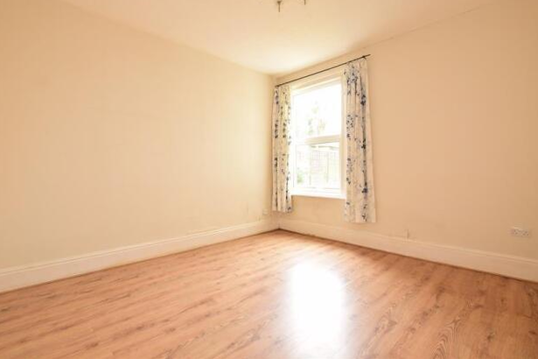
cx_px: 269
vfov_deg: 73.7
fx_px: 239
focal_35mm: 16
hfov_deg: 96.7
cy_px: 169
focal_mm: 10
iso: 250
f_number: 16
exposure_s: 1/6
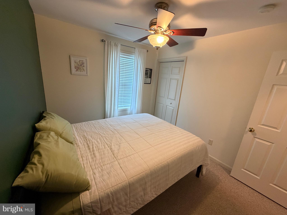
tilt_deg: -15.2
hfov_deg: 102.1
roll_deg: -4.8
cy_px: 108
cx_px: 144
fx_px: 116
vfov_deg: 85.7
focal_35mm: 14
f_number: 2.2
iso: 400
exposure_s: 1/60
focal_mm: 2.22
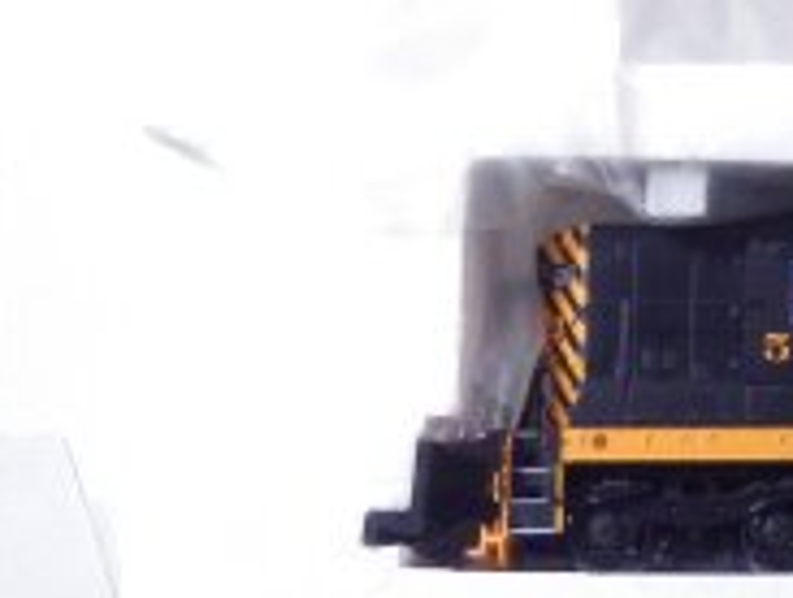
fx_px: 4958
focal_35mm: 216
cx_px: 1179
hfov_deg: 8.9
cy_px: -147
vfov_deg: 6.8
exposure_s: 1/160
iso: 800
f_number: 4.4
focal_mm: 11.9
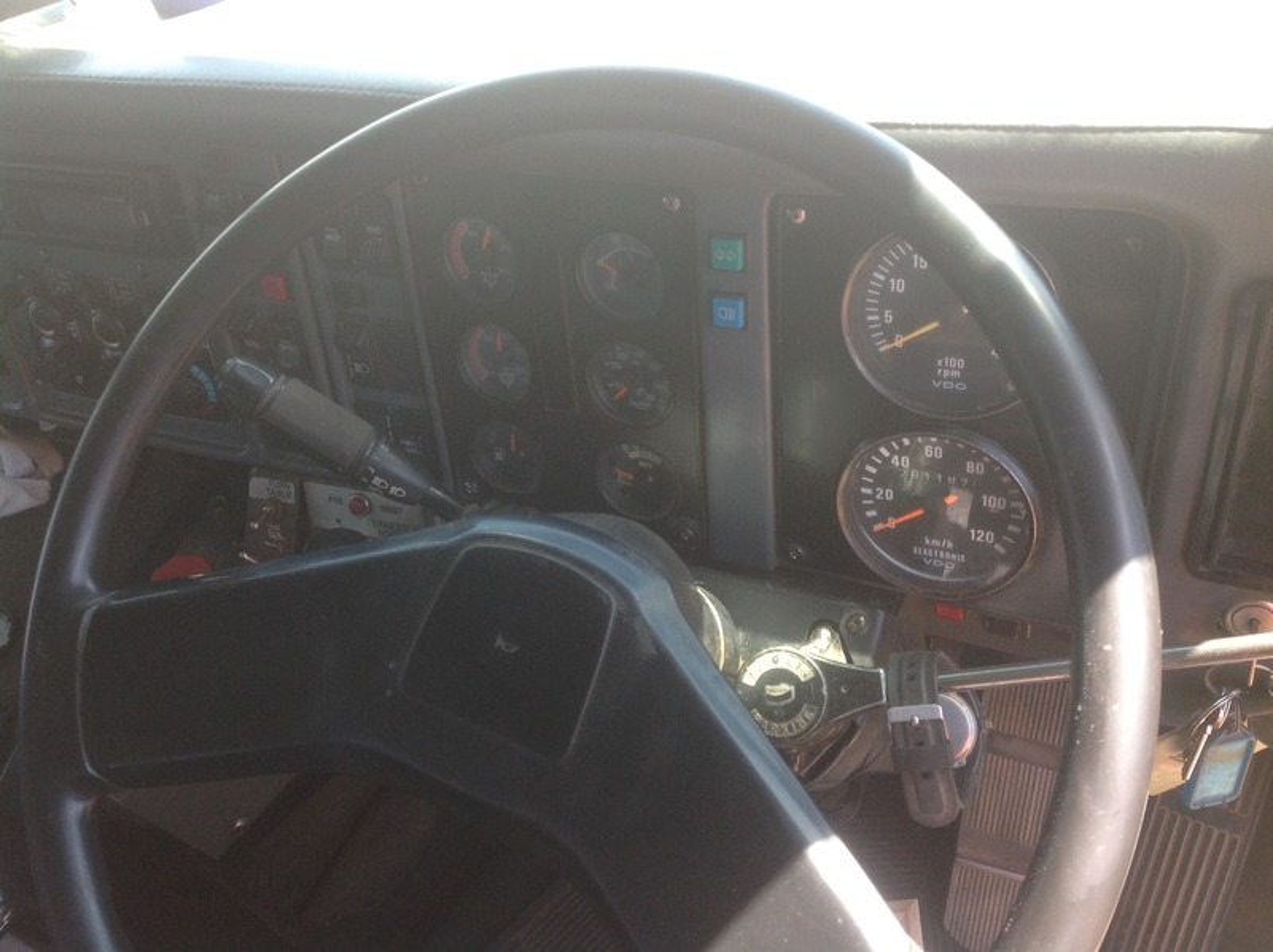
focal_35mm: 35
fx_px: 1286
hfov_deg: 52.7
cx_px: 636
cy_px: 476
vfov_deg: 40.6
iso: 80
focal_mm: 4.28
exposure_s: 1/120
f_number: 2.4
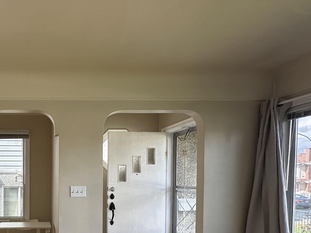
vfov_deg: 45.7
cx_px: 43
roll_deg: -0.1
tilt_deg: -2.9
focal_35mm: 29
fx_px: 261
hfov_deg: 55.2
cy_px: 187
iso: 40
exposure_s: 1/169
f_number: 2.2
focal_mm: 2.22
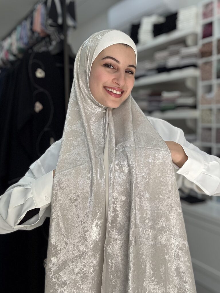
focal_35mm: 30
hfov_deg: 46.8
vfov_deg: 60.0
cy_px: 146
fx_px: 254
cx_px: 110
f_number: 1.9
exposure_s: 1/182
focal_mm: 2.69
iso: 25
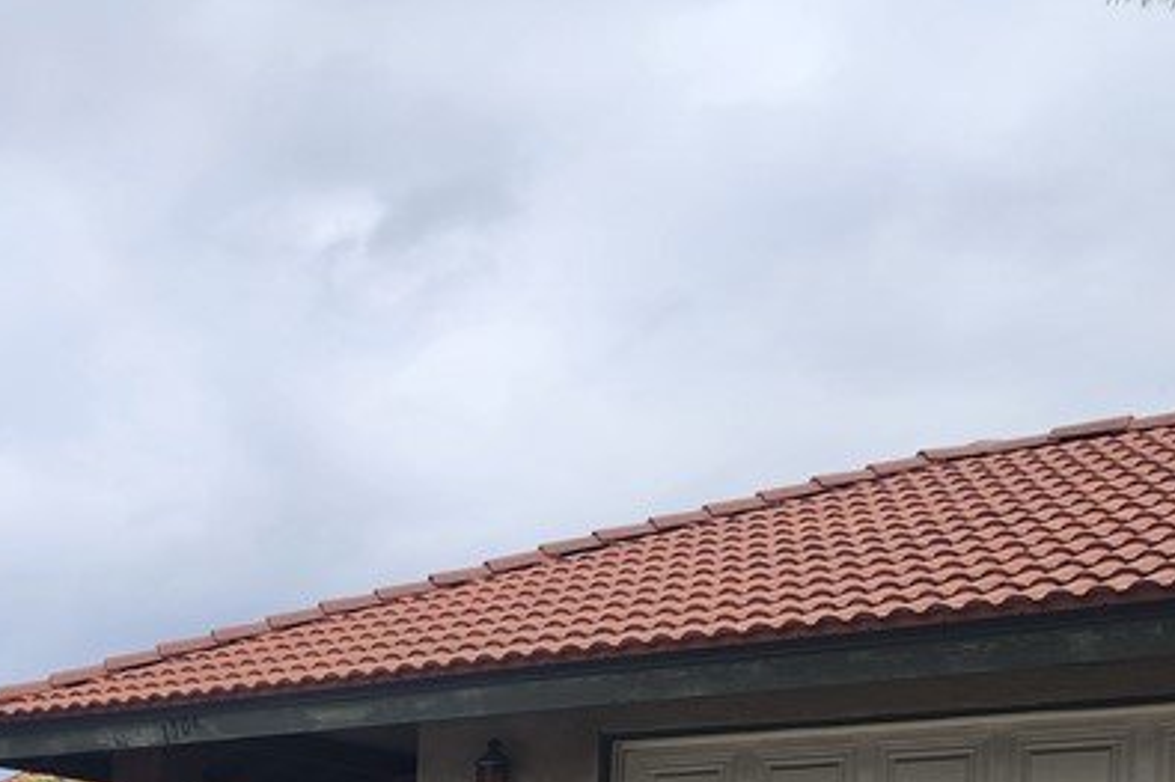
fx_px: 2023
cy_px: 949
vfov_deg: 20.4
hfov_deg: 30.6
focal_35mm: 62
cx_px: 59
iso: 12
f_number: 1.8
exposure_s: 1/756
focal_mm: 6.4
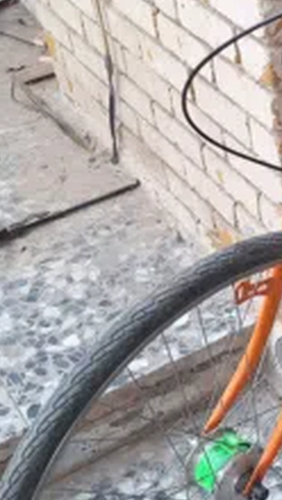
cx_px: 473
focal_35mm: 73
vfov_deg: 28.9
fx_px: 969
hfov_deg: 14.9
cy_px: 209
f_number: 1.8
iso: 160
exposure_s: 1/50
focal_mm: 5.54
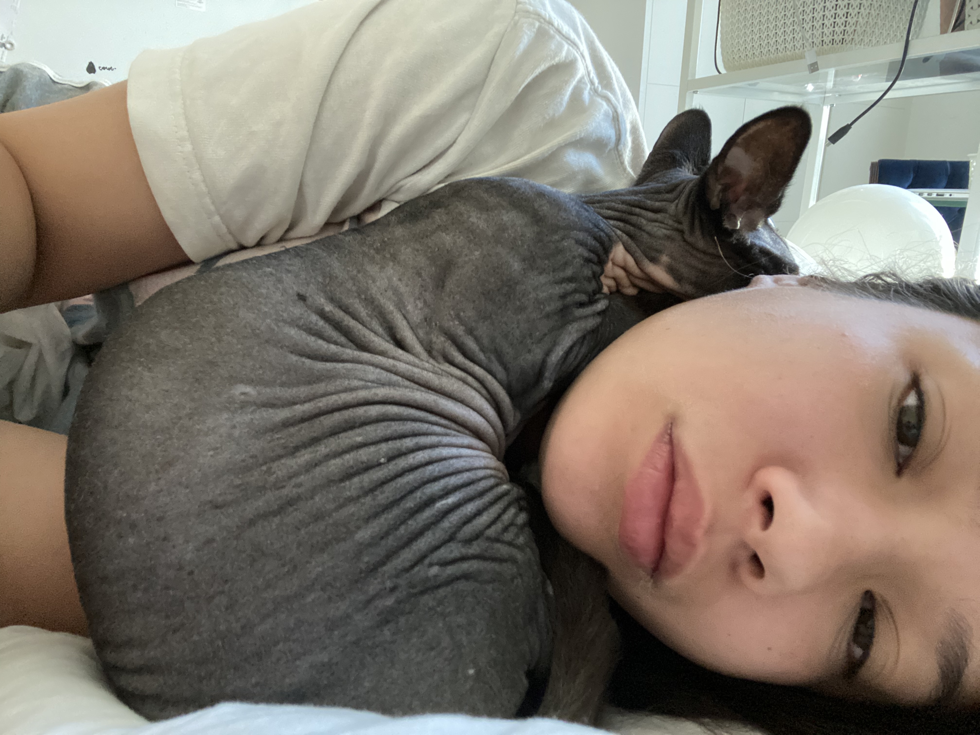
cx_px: 490
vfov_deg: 58.9
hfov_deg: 73.9
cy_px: 368
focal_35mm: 23
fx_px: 651
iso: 800
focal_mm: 2.71
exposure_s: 1/22
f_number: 2.2
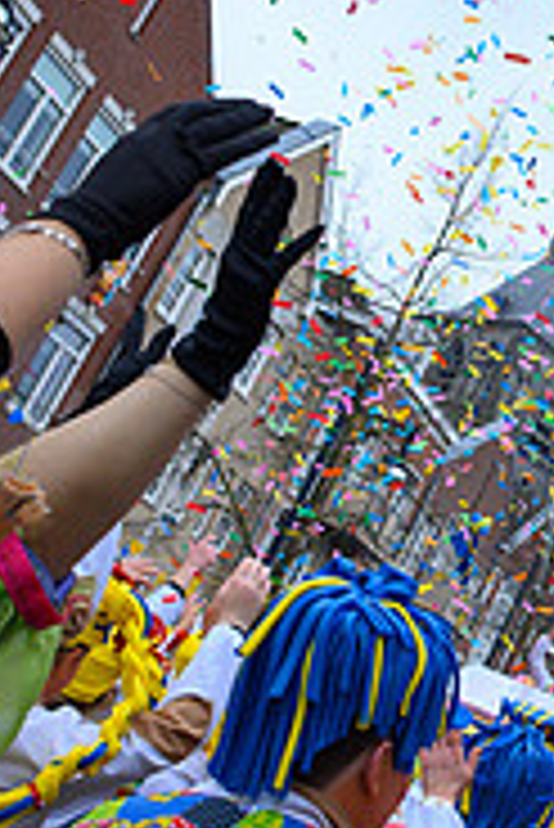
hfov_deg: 19.8
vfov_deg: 30.5
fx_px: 1521
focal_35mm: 66
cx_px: 599
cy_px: 446
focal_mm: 18
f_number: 5
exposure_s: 1/1000
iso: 400
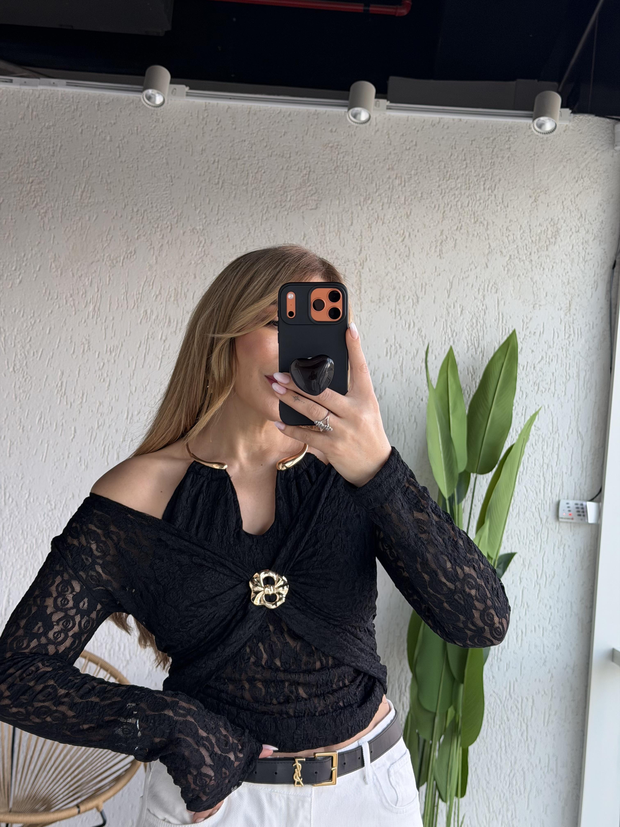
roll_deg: -5.6
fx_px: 1146
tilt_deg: -15.0
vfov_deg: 39.7
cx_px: 310
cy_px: 414
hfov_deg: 30.3
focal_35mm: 48
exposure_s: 1/121
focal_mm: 6.76
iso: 80
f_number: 1.78
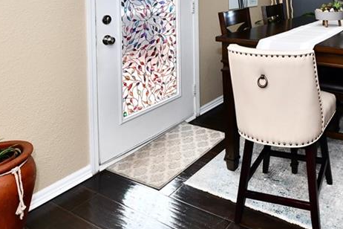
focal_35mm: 31
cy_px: -11
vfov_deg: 36.9
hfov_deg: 54.8
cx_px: 288
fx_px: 295
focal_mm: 14
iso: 800
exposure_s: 1/60
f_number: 7.1
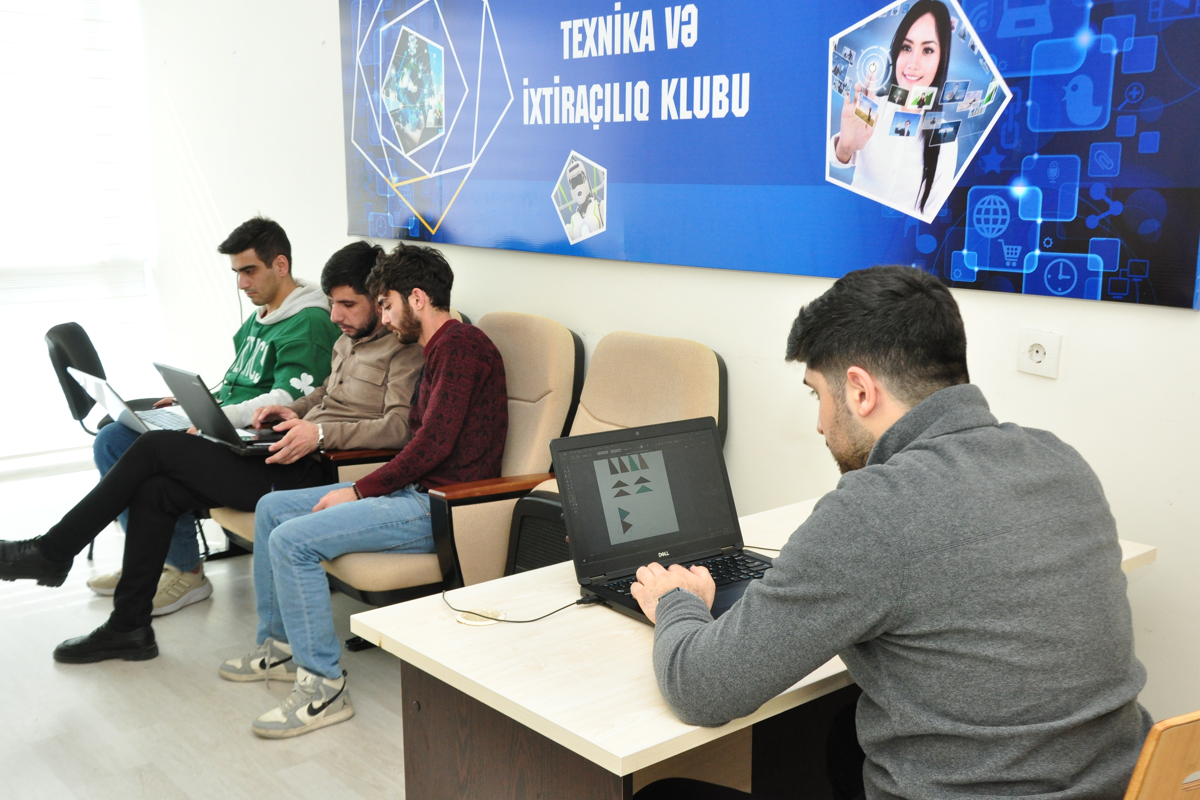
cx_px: 605
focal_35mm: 39
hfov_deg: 50.1
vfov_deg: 34.6
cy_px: 409
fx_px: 1284
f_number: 6.3
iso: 800
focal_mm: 25
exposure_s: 1/125
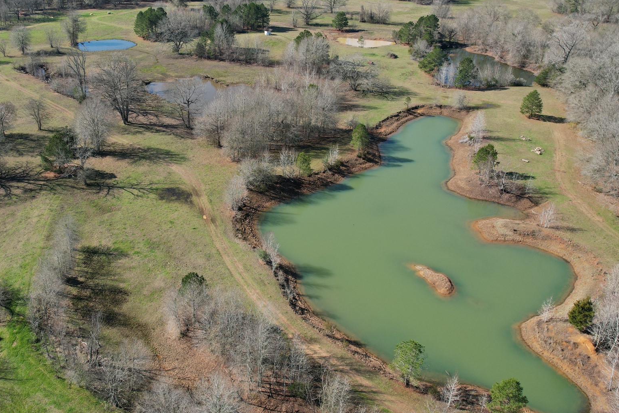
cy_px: 165
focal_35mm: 31
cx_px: 235
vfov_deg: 42.1
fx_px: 533
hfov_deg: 59.6
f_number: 2.8
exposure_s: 1/1500
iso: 200
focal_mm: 8.38
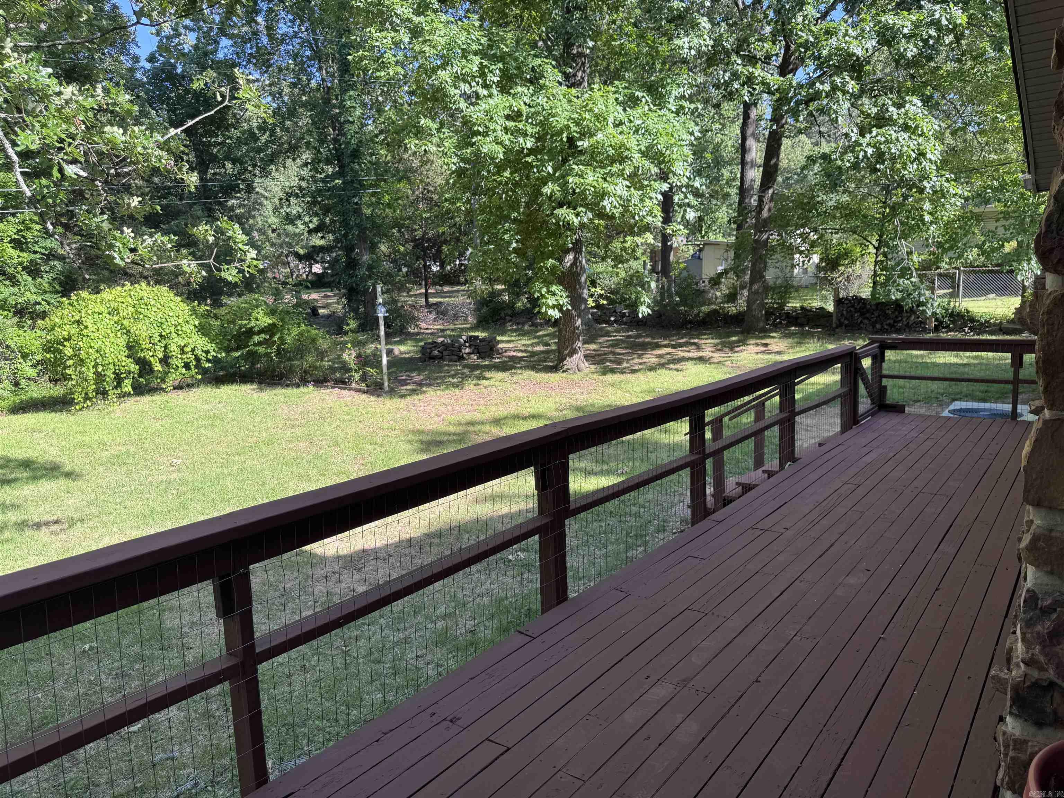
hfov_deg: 71.6
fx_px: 738
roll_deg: +2.0
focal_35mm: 24
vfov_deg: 56.8
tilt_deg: -9.0
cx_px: 532
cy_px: 399
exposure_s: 1/514
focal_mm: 6.76
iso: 80
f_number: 1.78
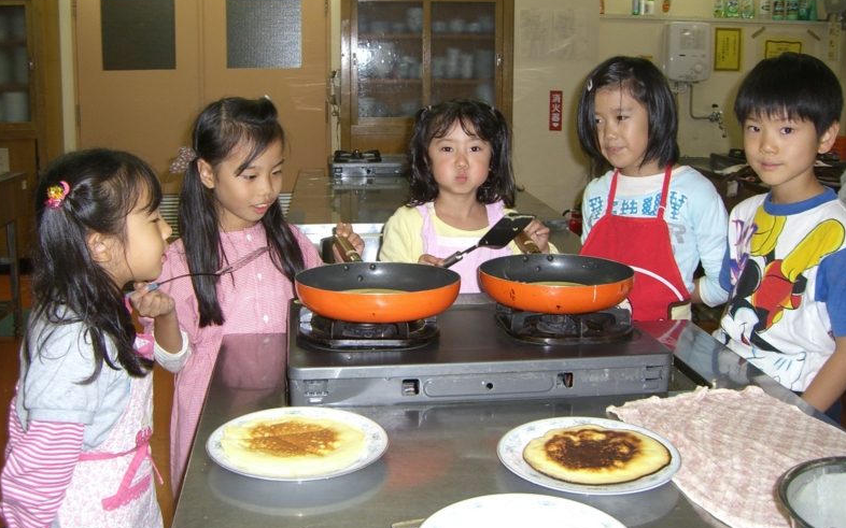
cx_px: 427
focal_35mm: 41
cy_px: 229
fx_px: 945
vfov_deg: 31.2
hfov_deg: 48.2
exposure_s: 1/60
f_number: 2.7
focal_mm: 6.2
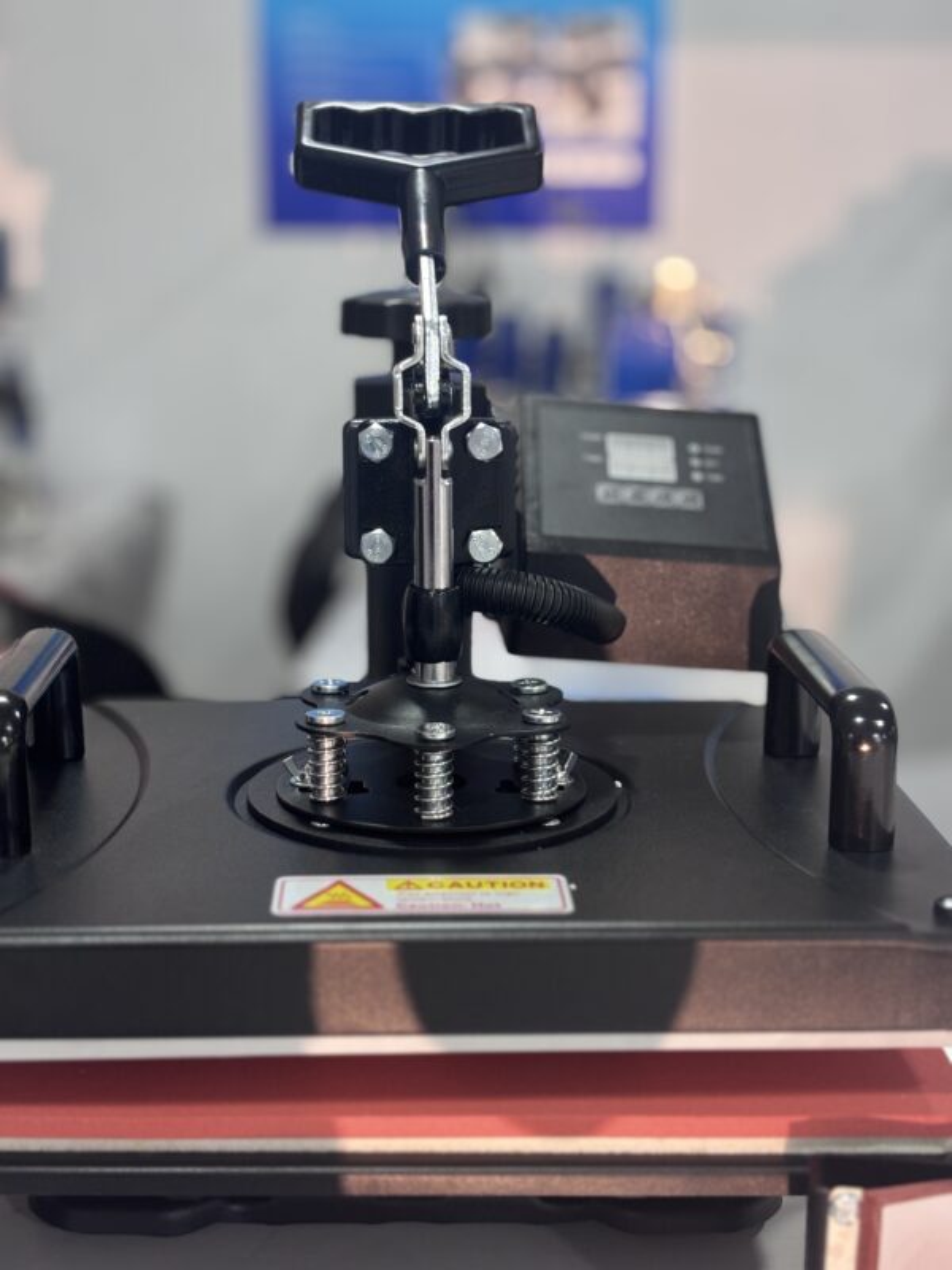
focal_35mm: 52
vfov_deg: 36.8
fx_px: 1907
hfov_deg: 28.0
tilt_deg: -14.5
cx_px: 476
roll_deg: -1.4
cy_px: 635
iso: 125
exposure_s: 1/50
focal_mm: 5.96
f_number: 1.6
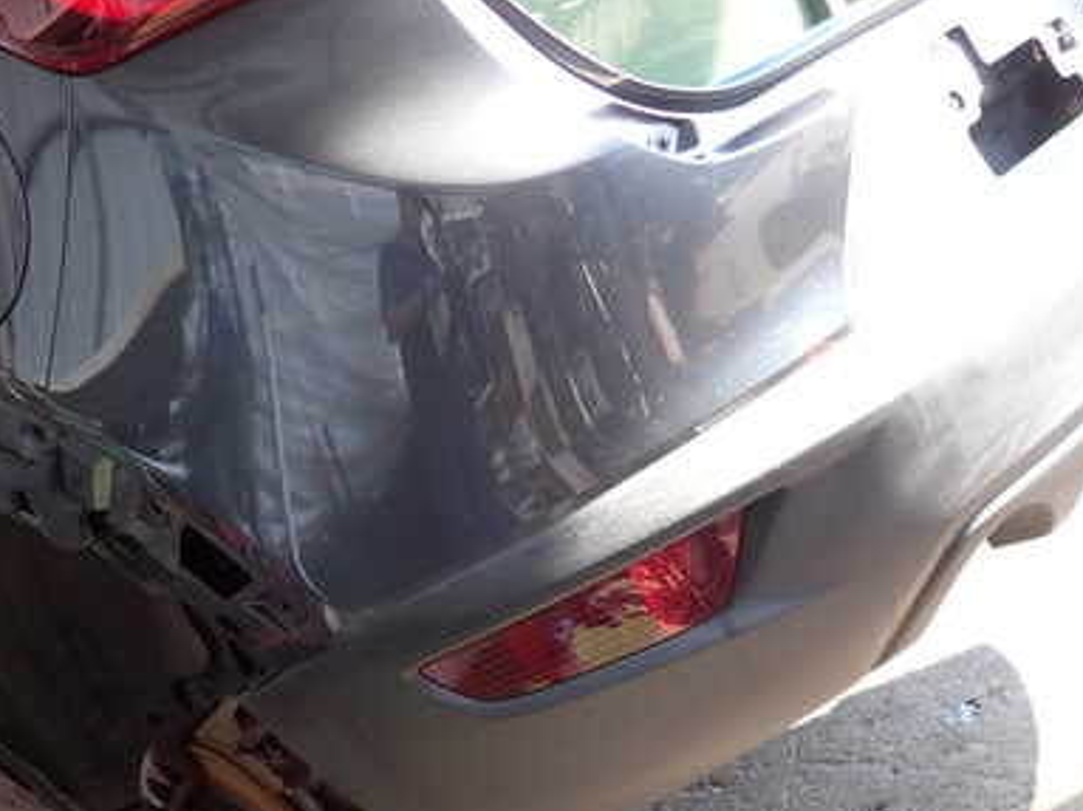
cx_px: 656
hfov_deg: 40.2
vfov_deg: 30.8
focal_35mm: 47
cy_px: 495
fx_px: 1470
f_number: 2.3
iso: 100
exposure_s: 1/80
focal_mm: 5.4
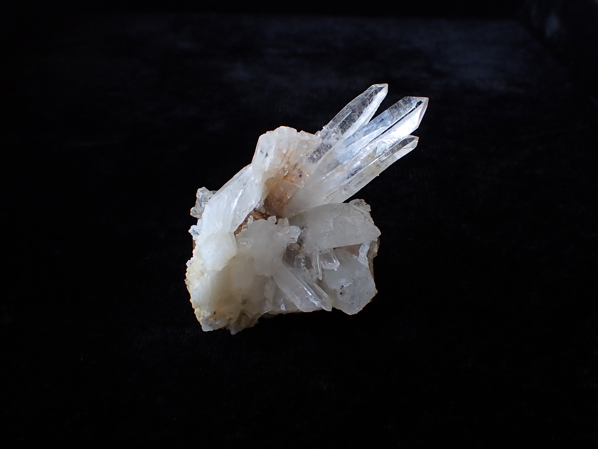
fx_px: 518
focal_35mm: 30
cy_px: 224
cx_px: 299
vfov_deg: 46.8
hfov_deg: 60.0
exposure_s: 1/125
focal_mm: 5.4
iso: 200
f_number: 3.2
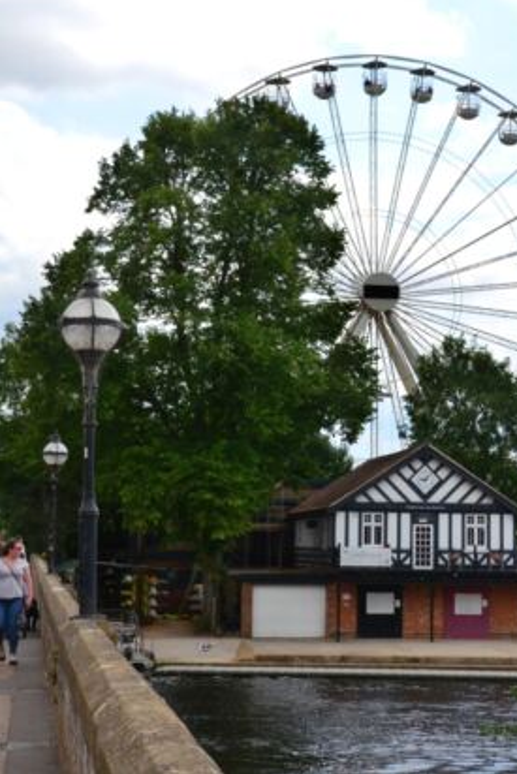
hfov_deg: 17.3
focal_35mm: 79
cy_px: 379
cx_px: 329
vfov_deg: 25.7
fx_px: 1700
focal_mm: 34
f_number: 16
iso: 1250
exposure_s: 1/640
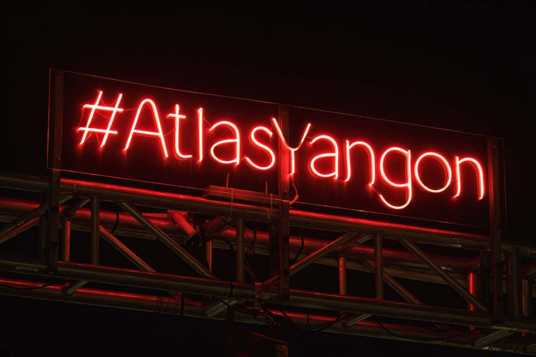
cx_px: 268
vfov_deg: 9.8
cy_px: 178
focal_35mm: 140
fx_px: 2084
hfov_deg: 14.7
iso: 8000
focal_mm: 140
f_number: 3.5
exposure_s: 1/250
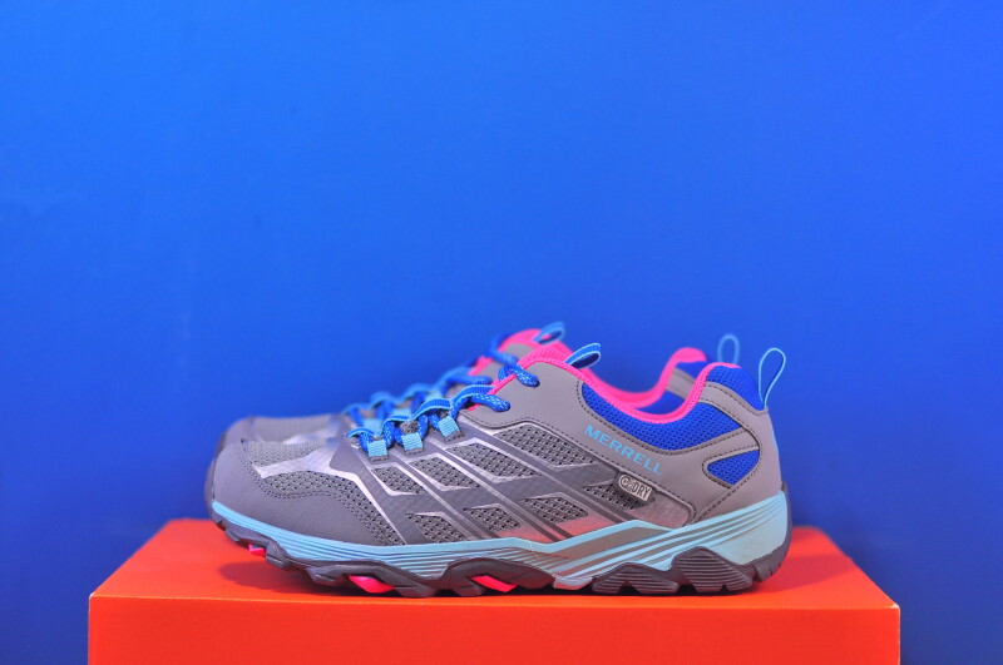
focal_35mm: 75
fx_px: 2087
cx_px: 502
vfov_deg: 18.1
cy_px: 332
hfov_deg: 27.0
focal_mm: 50
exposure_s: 1/320
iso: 250
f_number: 2.5
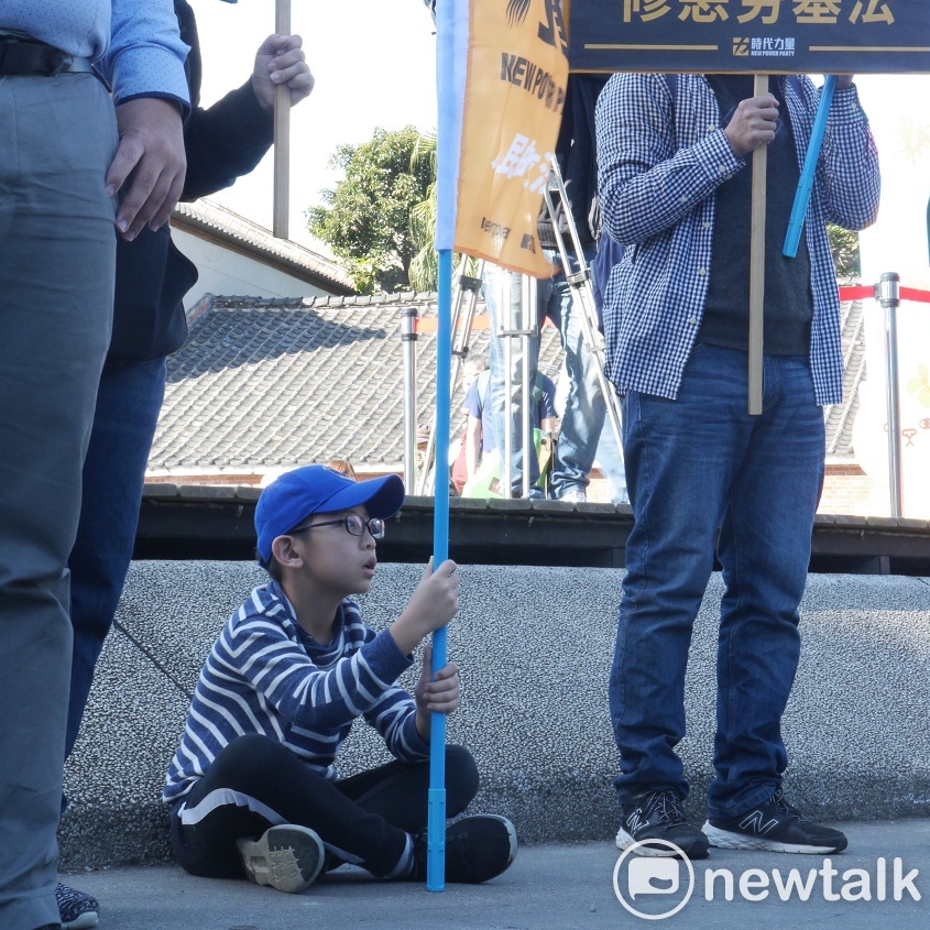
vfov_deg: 20.8
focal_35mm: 83
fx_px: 2523
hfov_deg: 20.9
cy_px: 308
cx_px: 467
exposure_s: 1/80
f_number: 16
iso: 1250
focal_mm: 35
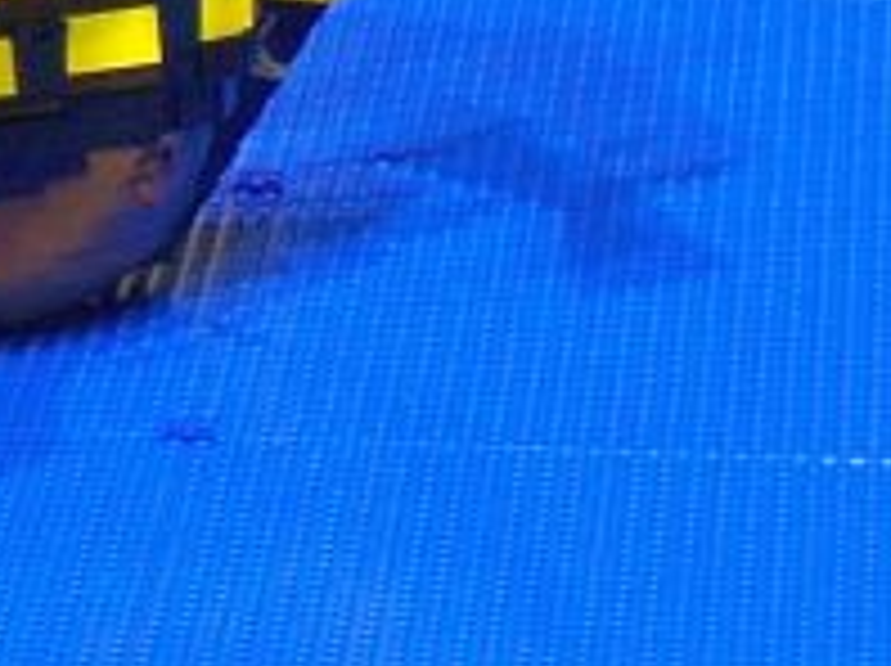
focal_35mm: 347
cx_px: -927
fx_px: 8921
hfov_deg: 5.6
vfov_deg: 4.2
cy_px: -945
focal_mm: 11.1
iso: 140
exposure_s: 1/15
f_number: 3.2
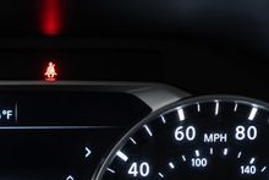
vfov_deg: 10.9
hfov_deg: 16.3
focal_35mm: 122
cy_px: 250
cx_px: -17
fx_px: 912
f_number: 3.2
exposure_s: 1/40
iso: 400
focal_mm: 28
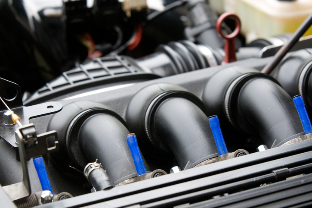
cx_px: 156
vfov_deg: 9.9
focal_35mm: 138
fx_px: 1195
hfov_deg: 14.9
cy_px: 104
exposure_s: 1/250
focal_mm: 92
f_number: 5.6
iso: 400
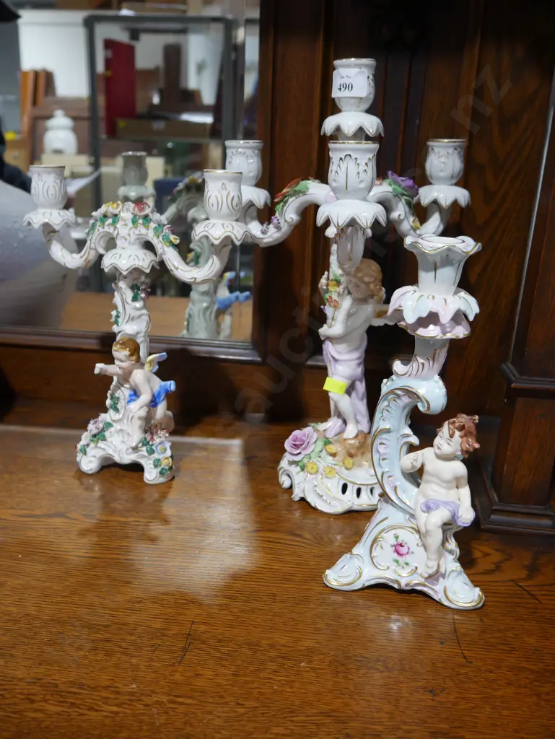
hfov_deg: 44.2
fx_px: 684
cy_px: 370
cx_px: 278
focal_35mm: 32
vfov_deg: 56.8
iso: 400
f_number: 3.6
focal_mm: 16
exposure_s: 1/60
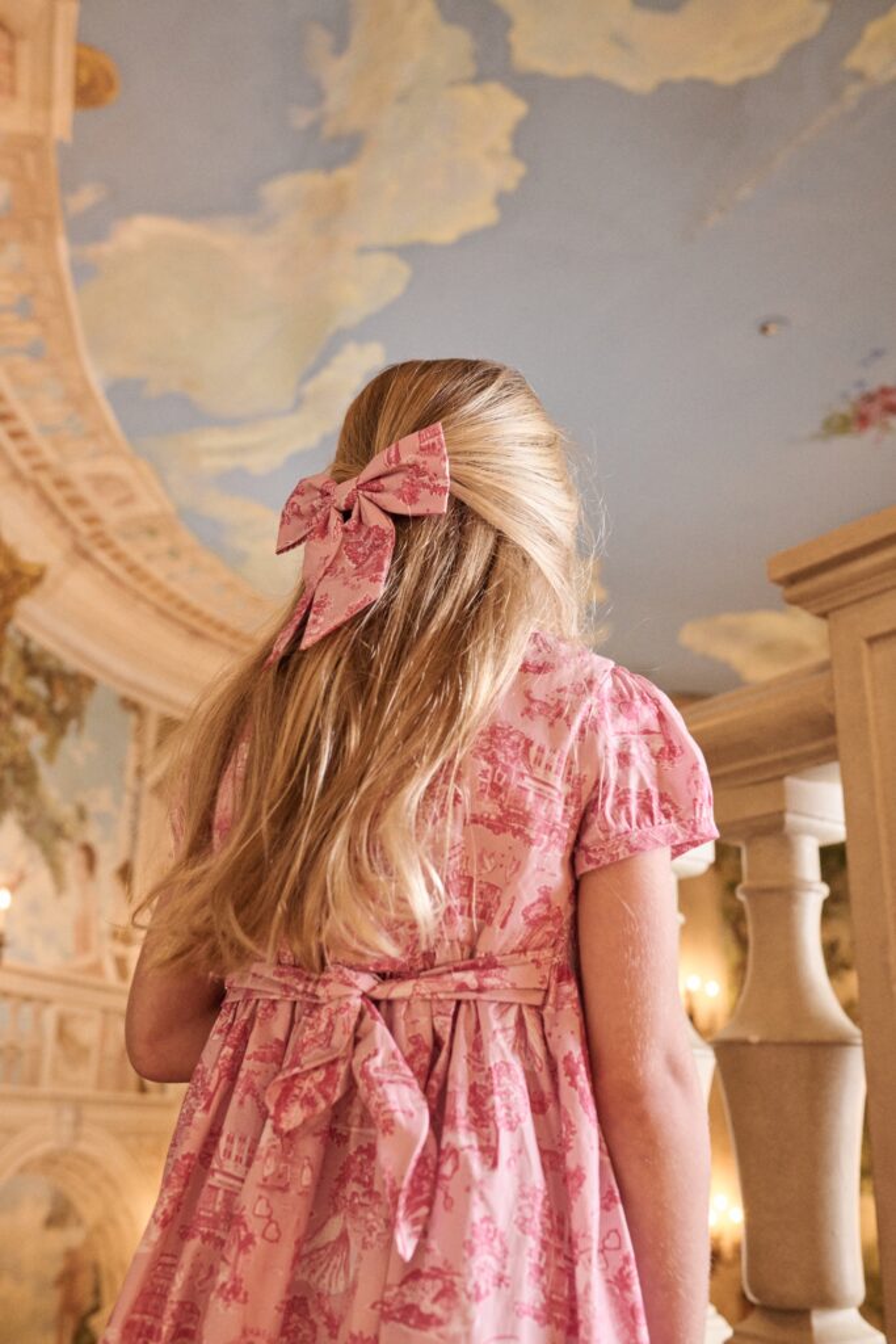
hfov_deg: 37.9
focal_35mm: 35
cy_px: 672
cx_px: 448
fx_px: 1306
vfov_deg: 54.4
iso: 800
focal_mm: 35
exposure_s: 1/60
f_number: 5.6
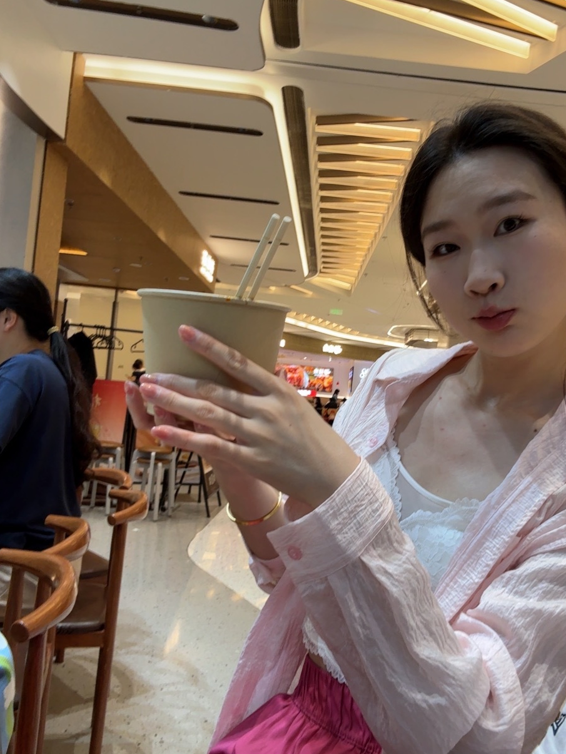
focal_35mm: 30
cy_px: 388
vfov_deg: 59.9
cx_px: 361
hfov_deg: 46.3
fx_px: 653
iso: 40
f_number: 1.9
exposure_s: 1/50
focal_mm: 2.69
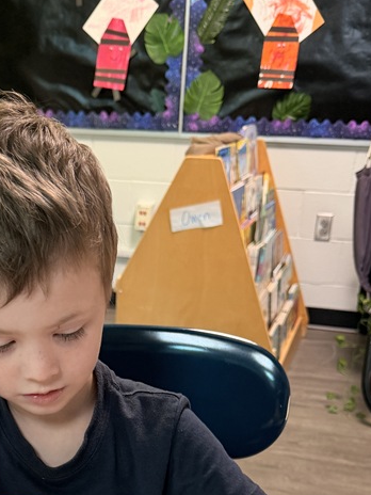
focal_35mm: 53
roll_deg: -2.1
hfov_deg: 27.2
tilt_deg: -27.5
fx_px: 757
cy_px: 488
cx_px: 93
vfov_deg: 33.3
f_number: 1.78
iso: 320
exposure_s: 1/60
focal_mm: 6.76
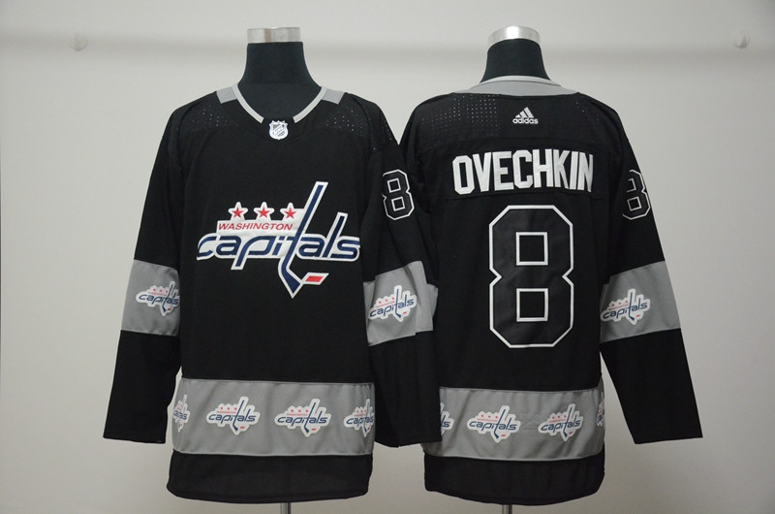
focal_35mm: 48
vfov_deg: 28.0
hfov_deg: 41.2
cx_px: 388
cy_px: 257
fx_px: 1031
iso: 4000
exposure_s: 1/80
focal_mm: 32
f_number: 4.5
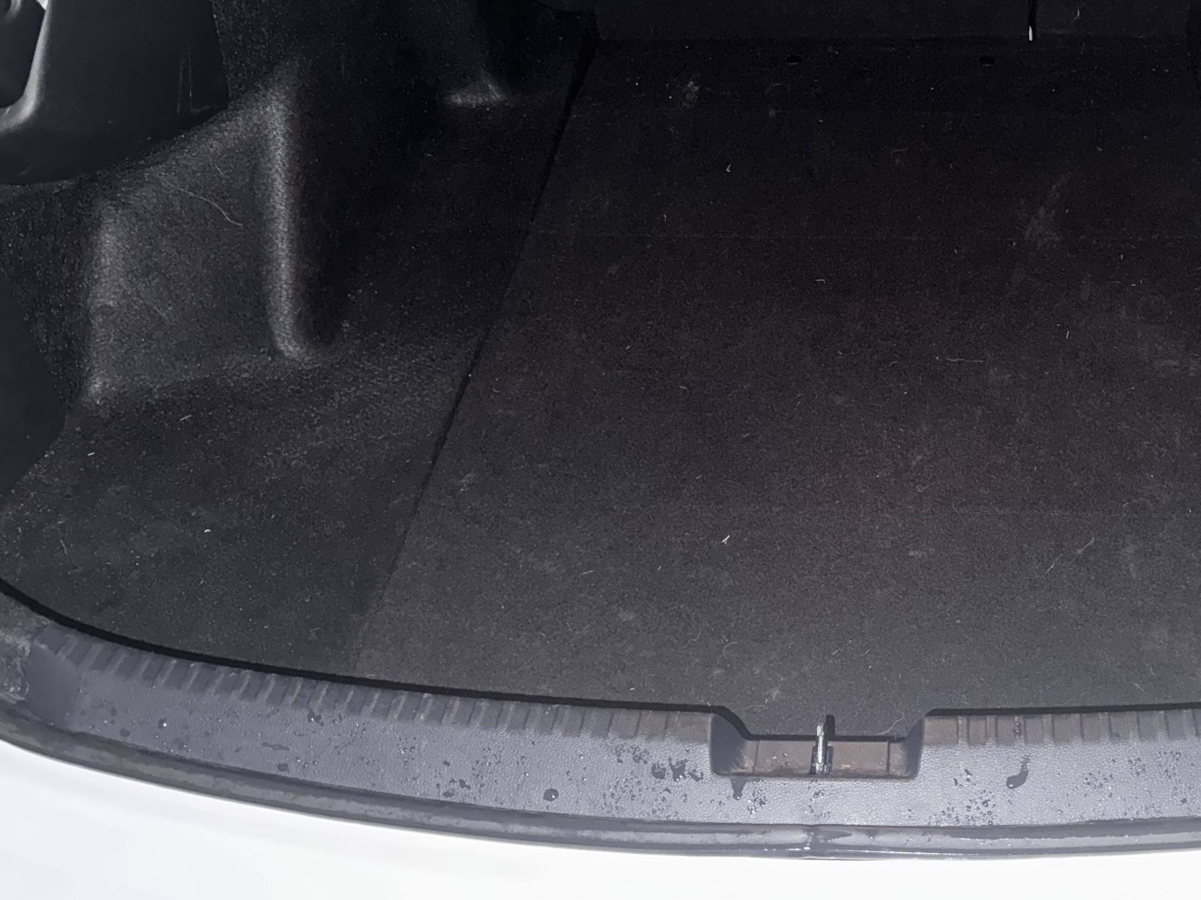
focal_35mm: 41
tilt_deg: -35.6
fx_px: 1422
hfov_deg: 44.2
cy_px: 242
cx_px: 908
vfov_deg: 34.5
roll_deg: +0.2
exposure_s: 1/4
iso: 400
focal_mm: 6.76
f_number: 1.78
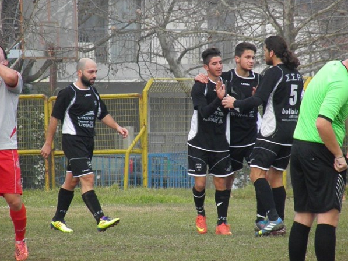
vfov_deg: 2.1
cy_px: 117
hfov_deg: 2.7
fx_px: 7260
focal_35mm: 722
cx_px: 175
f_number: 5.7
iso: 500
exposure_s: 1/400
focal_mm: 117.2
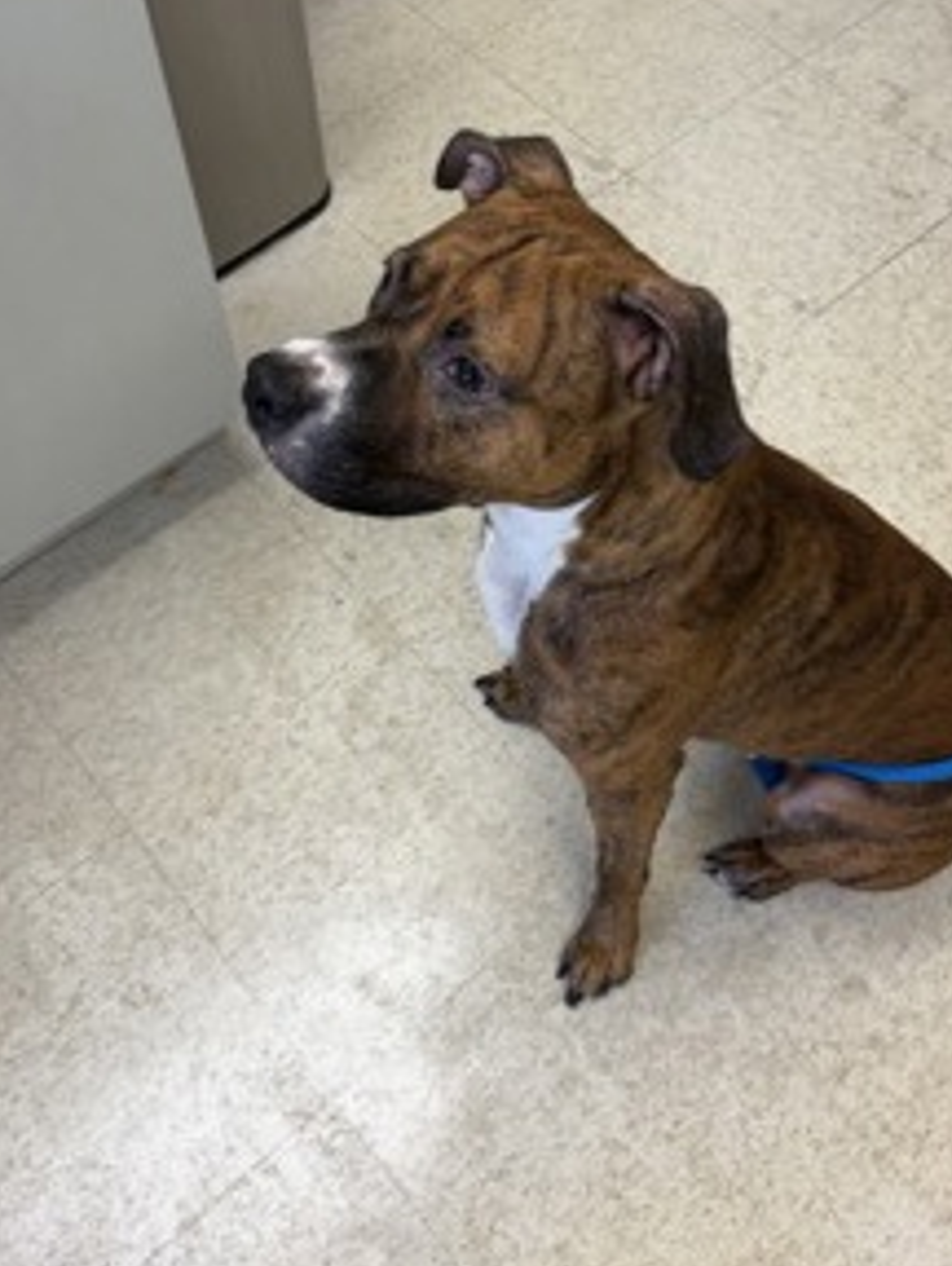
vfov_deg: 48.7
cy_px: 525
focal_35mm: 38
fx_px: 1390
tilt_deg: -55.9
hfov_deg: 37.8
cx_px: 474
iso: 80
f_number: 1.6
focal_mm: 5.96
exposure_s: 1/120
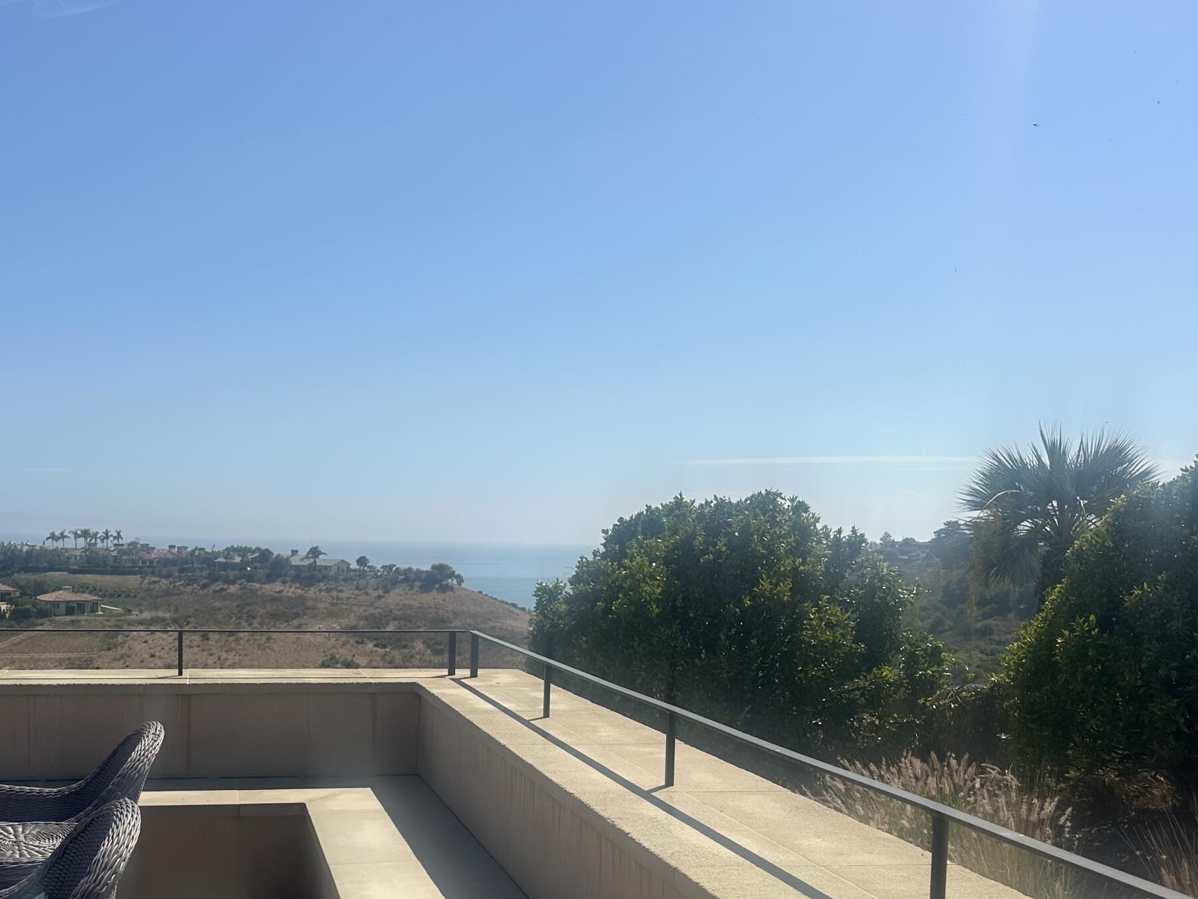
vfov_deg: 35.2
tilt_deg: -3.9
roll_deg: -1.1
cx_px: 429
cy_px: 666
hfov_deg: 46.3
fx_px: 1384
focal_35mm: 40
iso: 80
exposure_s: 1/8929
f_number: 1.78
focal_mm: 6.86
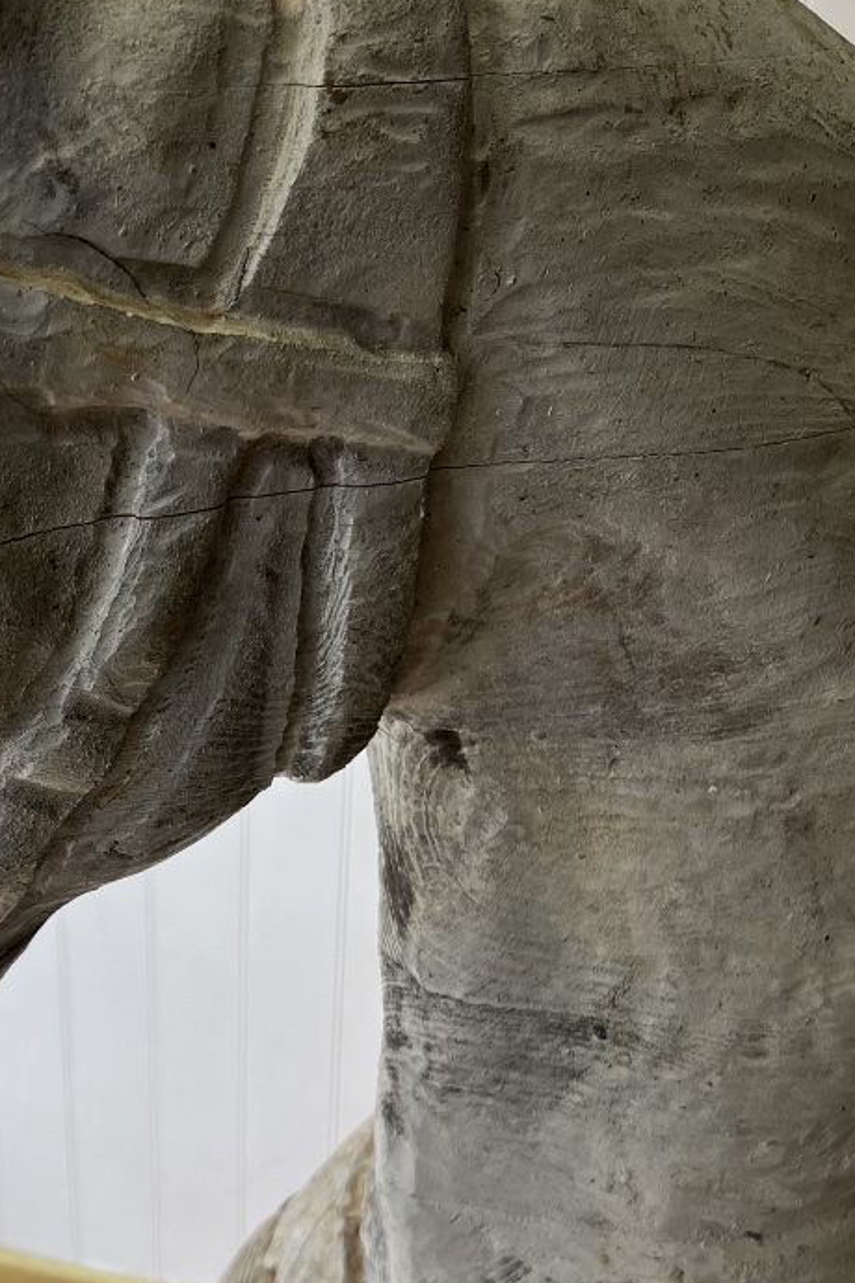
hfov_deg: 28.0
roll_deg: +1.5
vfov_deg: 41.2
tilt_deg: -30.2
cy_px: 887
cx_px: 154
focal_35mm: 47
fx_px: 1674
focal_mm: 5.1
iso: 32
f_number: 1.6
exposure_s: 1/147
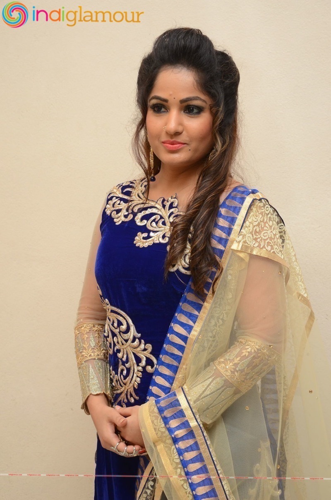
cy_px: 250
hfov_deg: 18.1
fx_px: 1040
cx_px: 166
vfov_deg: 27.1
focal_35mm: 75
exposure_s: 1/100
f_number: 6.3
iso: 1000
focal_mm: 50
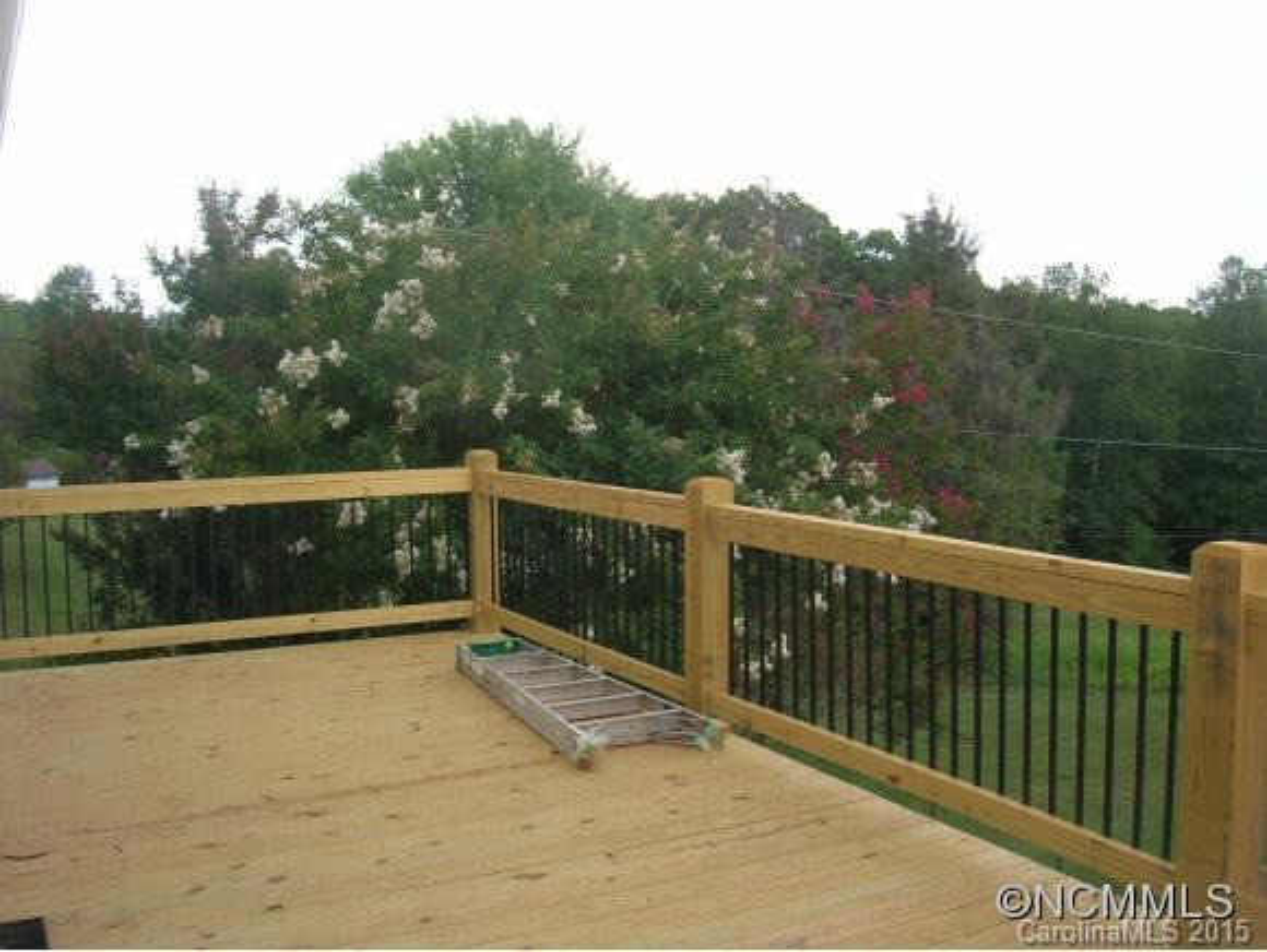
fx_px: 1245
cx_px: 634
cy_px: 476
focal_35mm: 34
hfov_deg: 53.9
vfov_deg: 41.8
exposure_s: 1/75.8
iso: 50
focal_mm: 5.7
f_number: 4.9
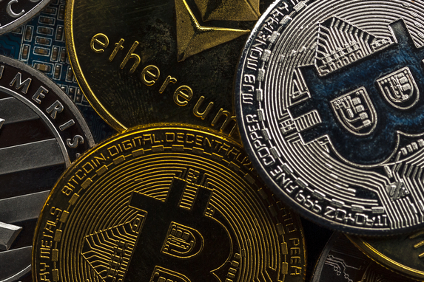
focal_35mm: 183
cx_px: 142
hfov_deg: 11.2
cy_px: 146
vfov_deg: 7.5
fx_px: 2155
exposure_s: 1/160
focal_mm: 105
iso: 100
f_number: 11
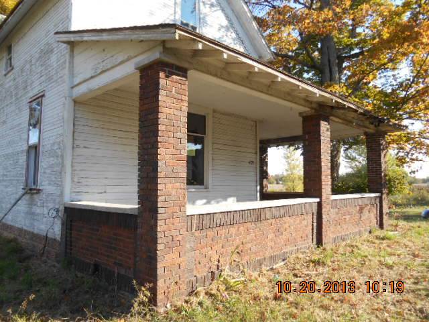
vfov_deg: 53.1
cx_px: 214
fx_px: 322
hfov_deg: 67.3
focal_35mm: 26
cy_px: 161
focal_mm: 4.7
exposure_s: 1/250
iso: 80
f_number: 3.4
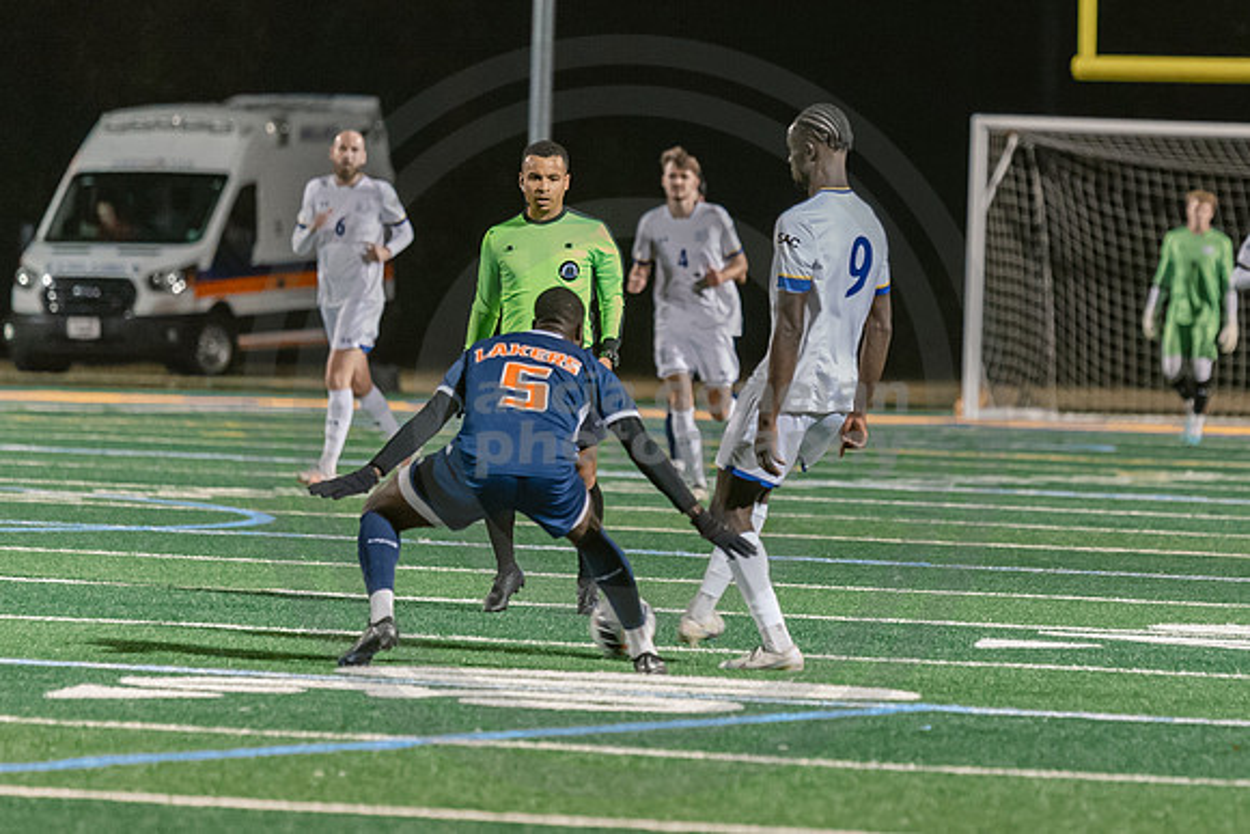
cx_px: 854
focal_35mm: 416
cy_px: 300
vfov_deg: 3.3
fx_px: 14455
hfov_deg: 5.0
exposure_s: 1/500
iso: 3200
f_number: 2.8
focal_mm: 190
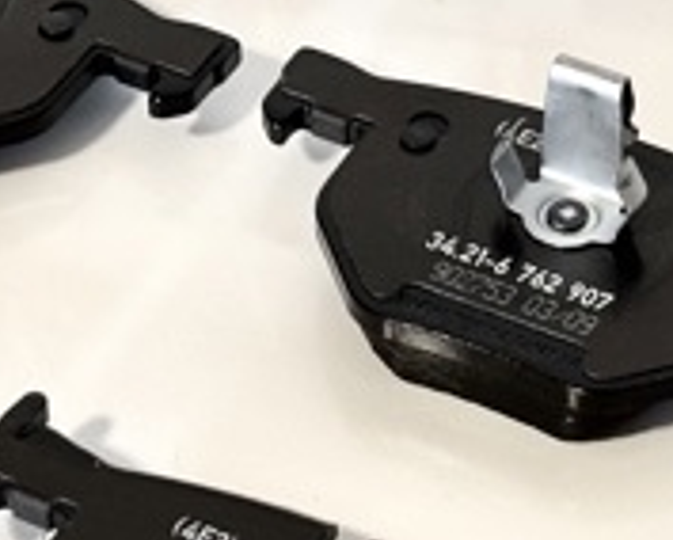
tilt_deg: -42.1
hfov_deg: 10.5
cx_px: 260
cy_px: 118
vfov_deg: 8.4
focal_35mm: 183
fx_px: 3649
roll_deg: +1.1
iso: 80
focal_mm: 5.96
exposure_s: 1/50
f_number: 1.6
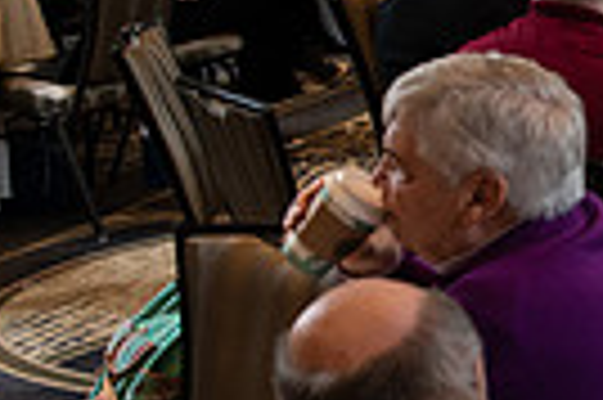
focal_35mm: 139
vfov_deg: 9.8
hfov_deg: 13.1
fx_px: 2325
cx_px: 1130
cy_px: 137
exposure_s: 1/160
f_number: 5
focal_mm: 32
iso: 800
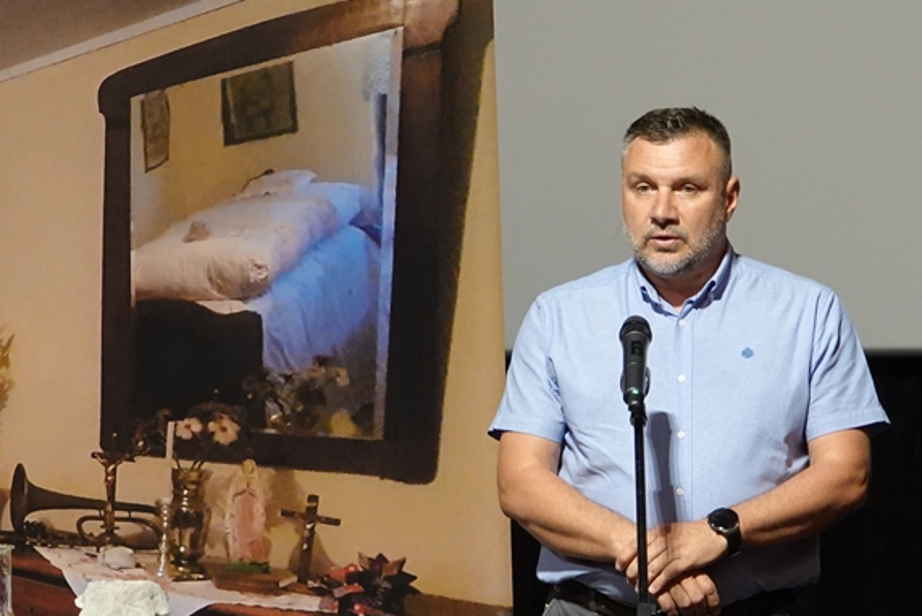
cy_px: 545
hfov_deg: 5.8
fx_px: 9145
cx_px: 405
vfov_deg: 3.9
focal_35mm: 357
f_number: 4
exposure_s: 1/50
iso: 800
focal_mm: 64.84
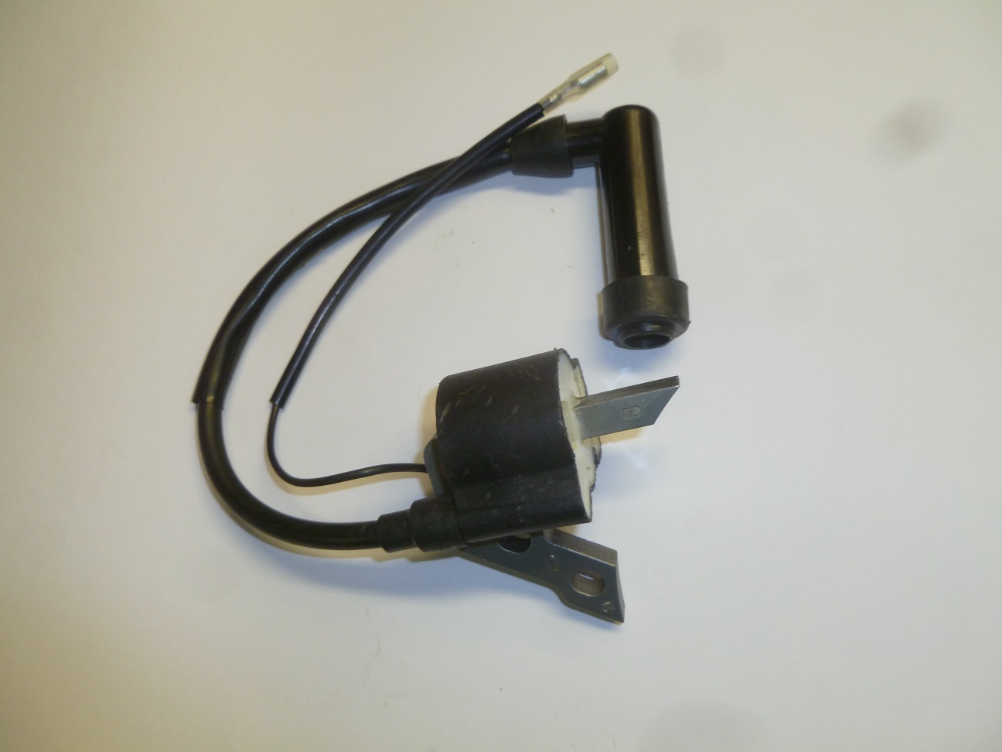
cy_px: 376
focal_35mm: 28
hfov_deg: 63.4
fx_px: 810
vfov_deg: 49.7
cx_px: 501
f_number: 3.3
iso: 125
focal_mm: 5
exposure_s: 1/30
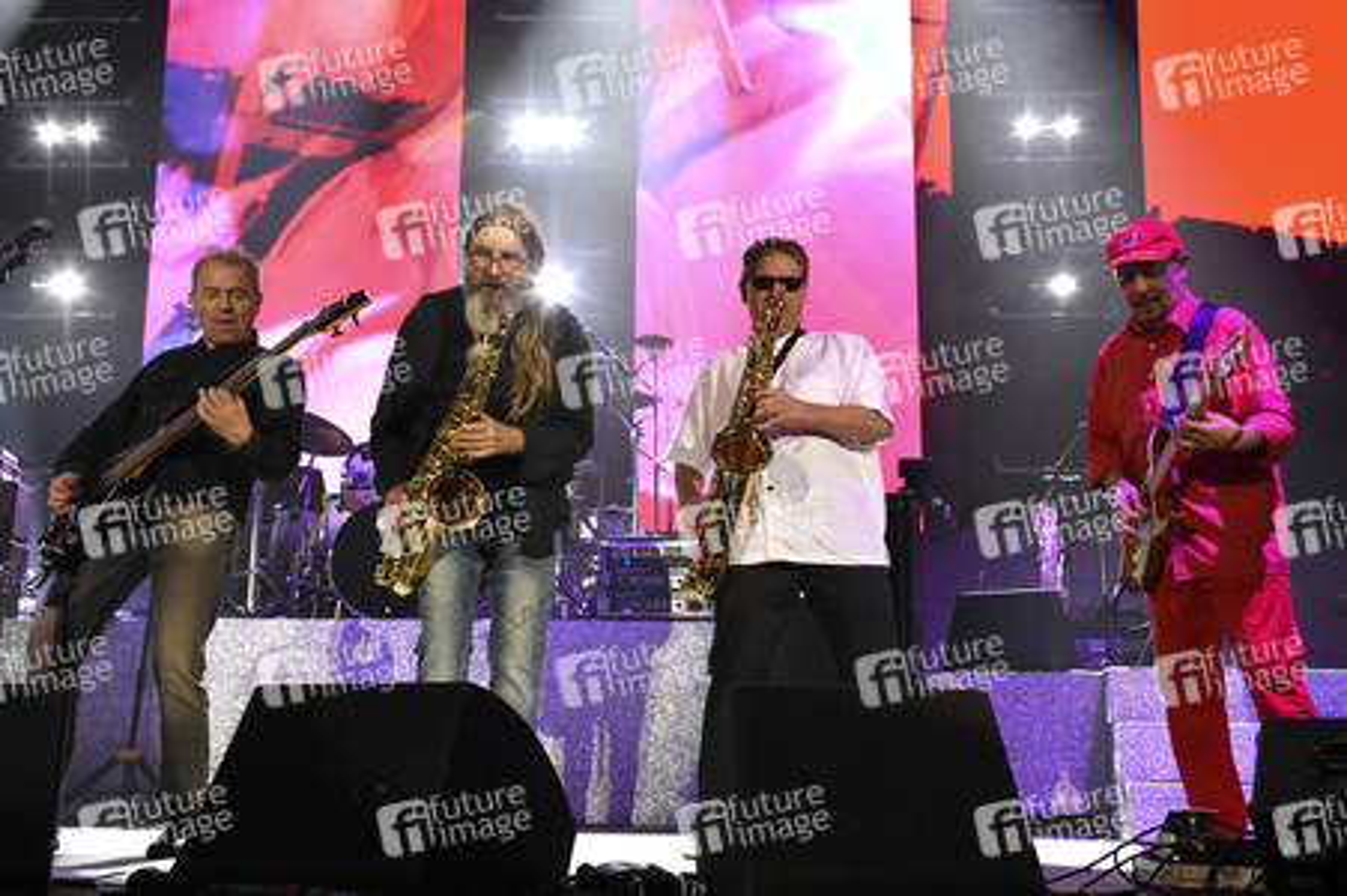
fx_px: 1458
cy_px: 448
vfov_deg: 34.2
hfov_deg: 49.6
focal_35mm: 39
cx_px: 674
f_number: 6.3
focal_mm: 26
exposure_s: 1/200
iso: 3200
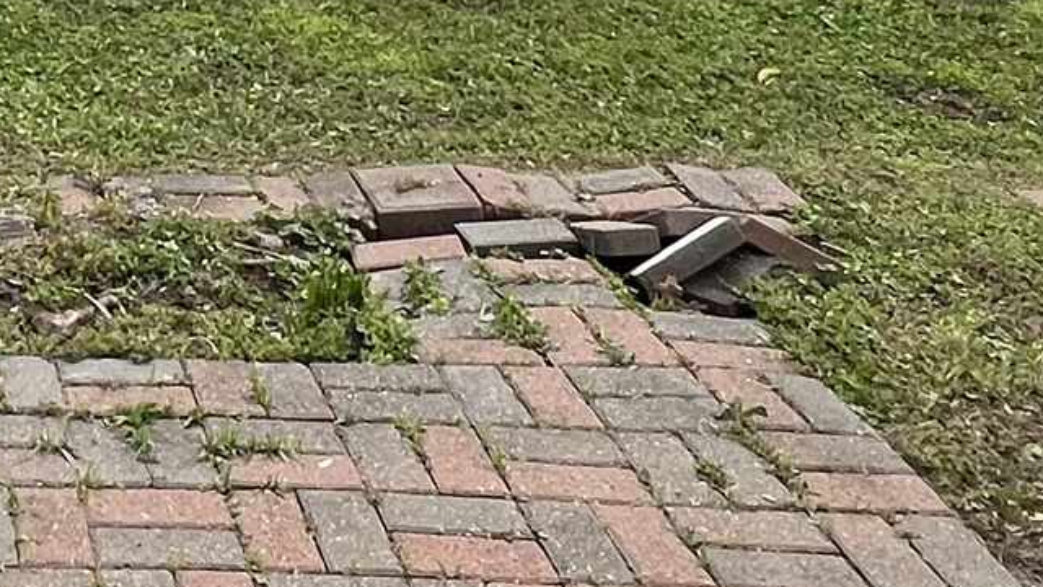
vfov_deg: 13.9
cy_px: -719
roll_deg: -1.0
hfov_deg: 27.4
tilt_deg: +2.5
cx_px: -199
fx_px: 1881
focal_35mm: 68
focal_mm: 1.57
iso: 32
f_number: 1.8
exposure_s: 1/1119
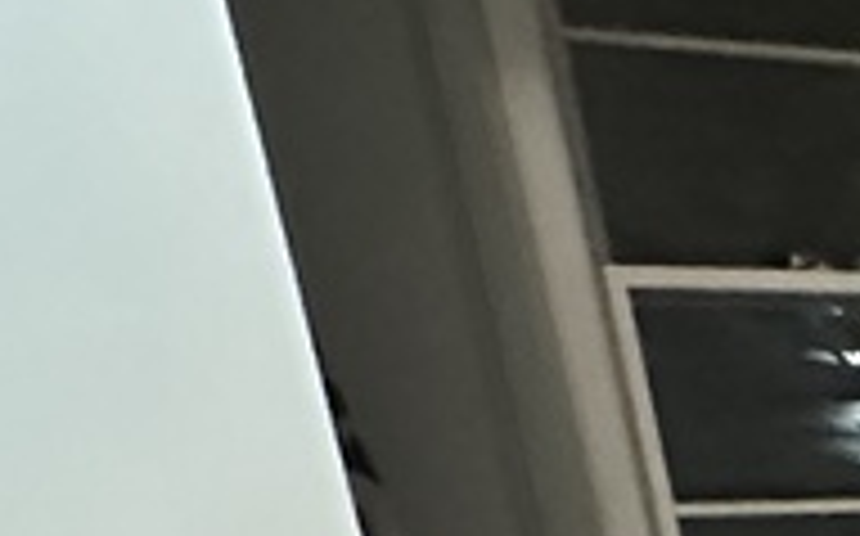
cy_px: 1230
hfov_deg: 10.6
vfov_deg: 10.3
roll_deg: -2.3
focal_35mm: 112
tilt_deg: -19.7
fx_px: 2623
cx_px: 2751
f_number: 2.2
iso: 1000
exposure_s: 1/30
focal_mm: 2.22
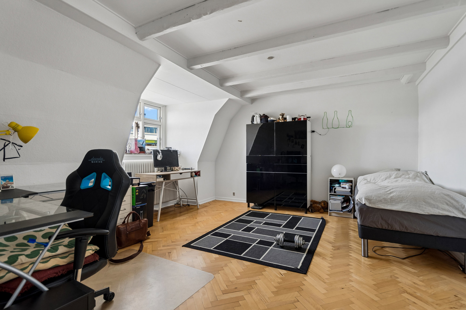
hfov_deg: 93.3
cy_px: 155
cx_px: 233
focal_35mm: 17
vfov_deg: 70.4
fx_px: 220
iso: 400
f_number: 4
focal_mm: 17
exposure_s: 1/160
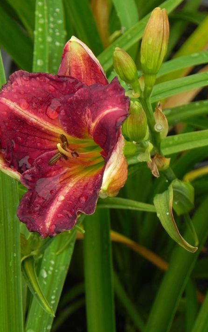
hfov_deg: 5.2
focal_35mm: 253
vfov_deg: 8.3
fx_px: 2296
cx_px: 80
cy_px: 172
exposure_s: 1/50
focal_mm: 37.7
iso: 160
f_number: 5
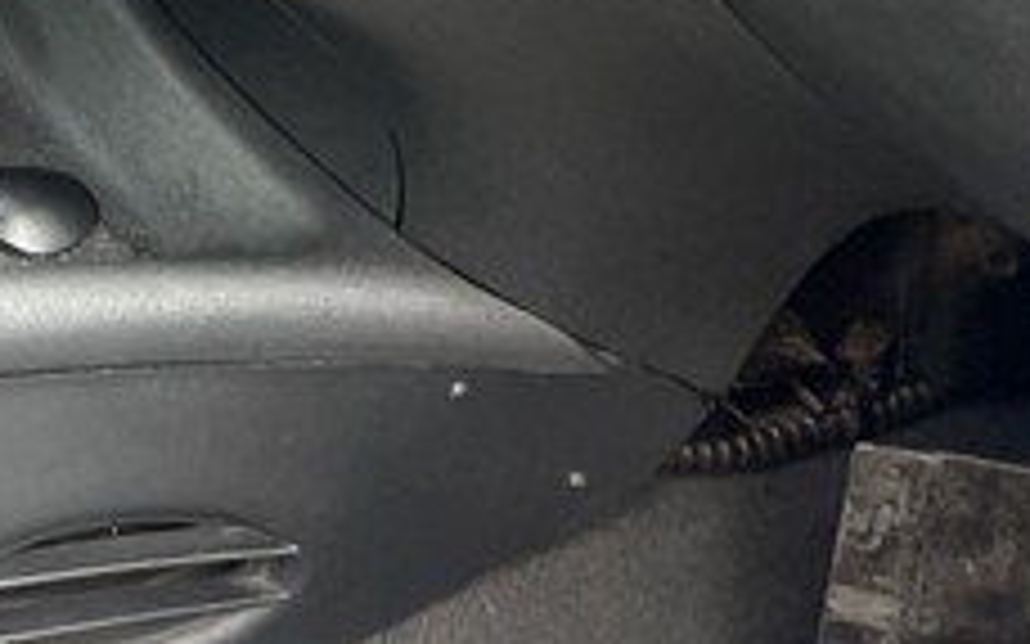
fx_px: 3452
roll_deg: +1.5
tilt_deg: -25.3
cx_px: -850
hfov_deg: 14.7
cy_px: -824
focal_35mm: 123
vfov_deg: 9.6
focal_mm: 5.7
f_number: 1.5
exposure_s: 1/121
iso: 80
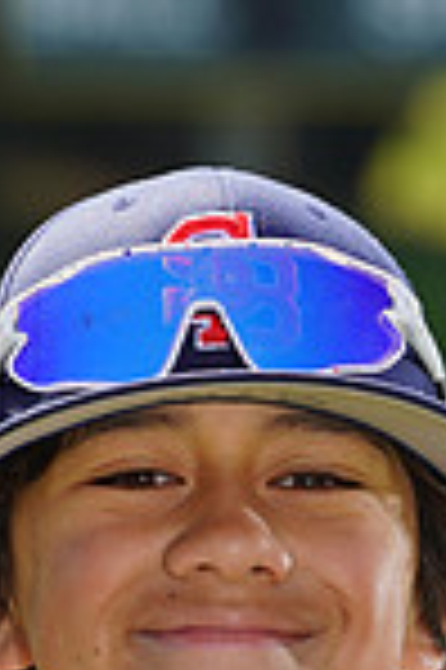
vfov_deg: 2.3
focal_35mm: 882
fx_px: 16427
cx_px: 173
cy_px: 886
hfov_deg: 1.6
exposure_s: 1/250
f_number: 8
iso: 100
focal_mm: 226
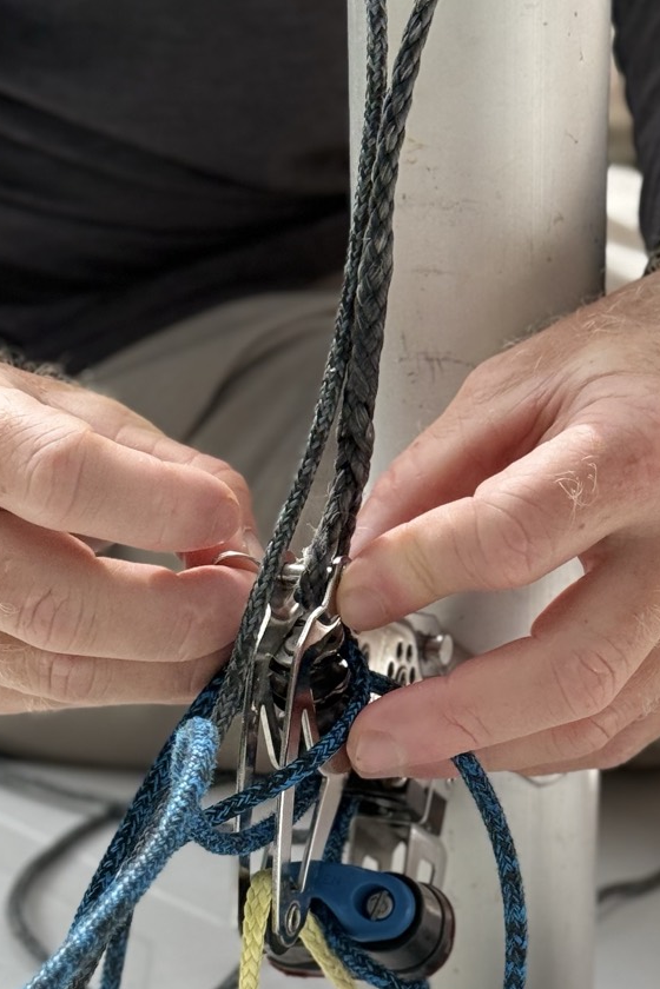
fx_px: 2942
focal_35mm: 107
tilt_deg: -19.3
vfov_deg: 19.0
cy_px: 758
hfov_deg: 12.7
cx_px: 610
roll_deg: -2.7
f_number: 1.78
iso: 100
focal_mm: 6.76
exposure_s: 1/2494
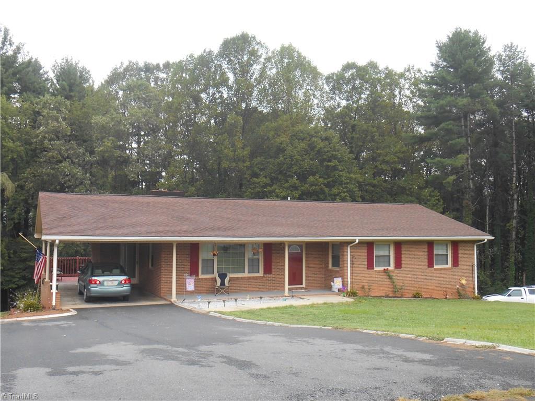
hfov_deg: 52.6
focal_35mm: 35
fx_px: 541
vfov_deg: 40.7
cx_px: 268
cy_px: 200
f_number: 3.7
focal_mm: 6.3
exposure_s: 1/60
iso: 80
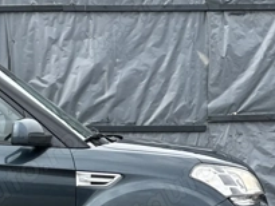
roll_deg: +0.4
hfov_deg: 8.7
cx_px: -79
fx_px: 1789
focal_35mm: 225
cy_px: 213
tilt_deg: +0.1
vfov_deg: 6.6
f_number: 2.8
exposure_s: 1/121
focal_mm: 9
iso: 32
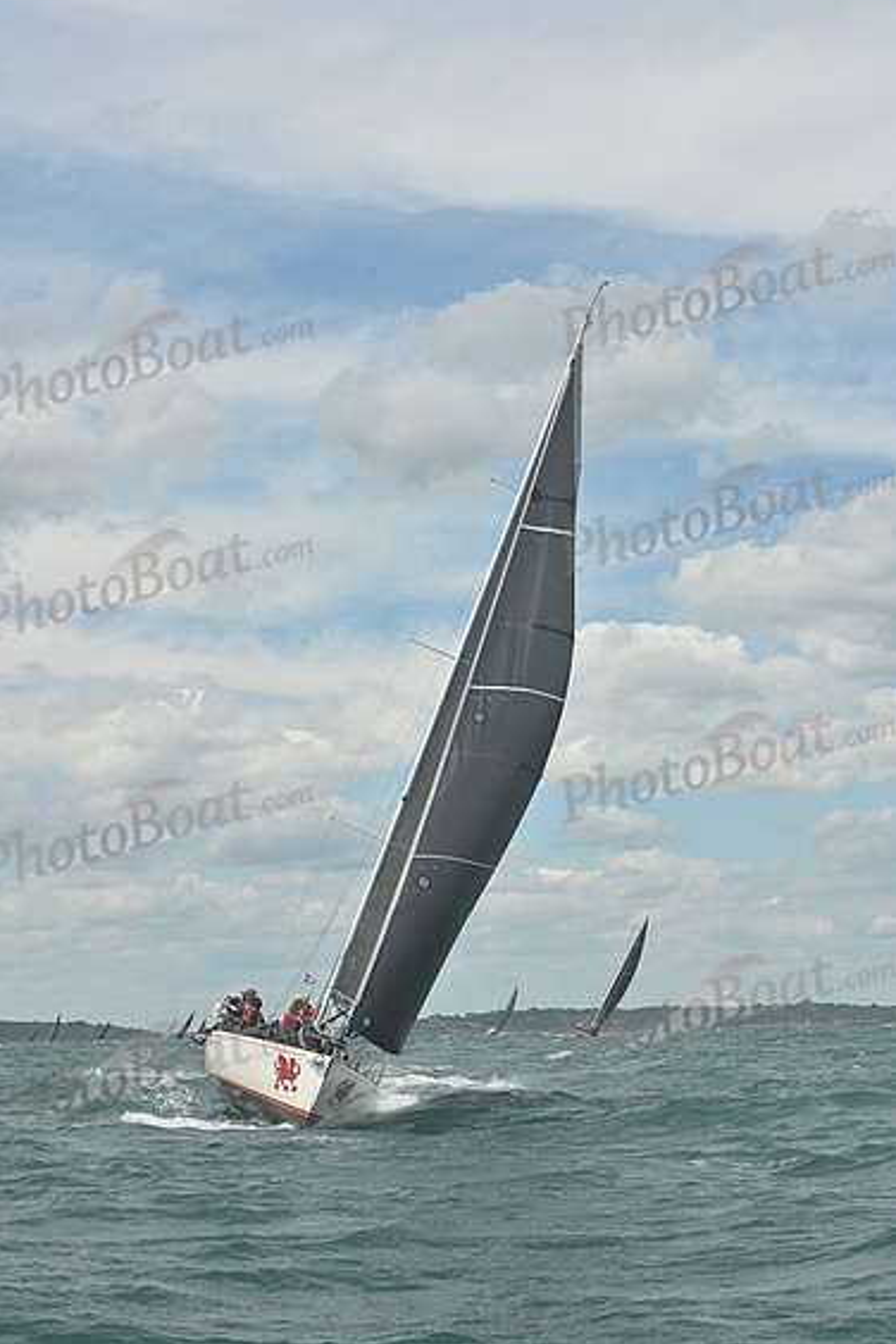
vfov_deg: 28.1
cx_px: 437
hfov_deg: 18.9
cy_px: 672
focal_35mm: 72
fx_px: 2688
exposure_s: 1/1250
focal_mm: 70
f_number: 11
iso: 320
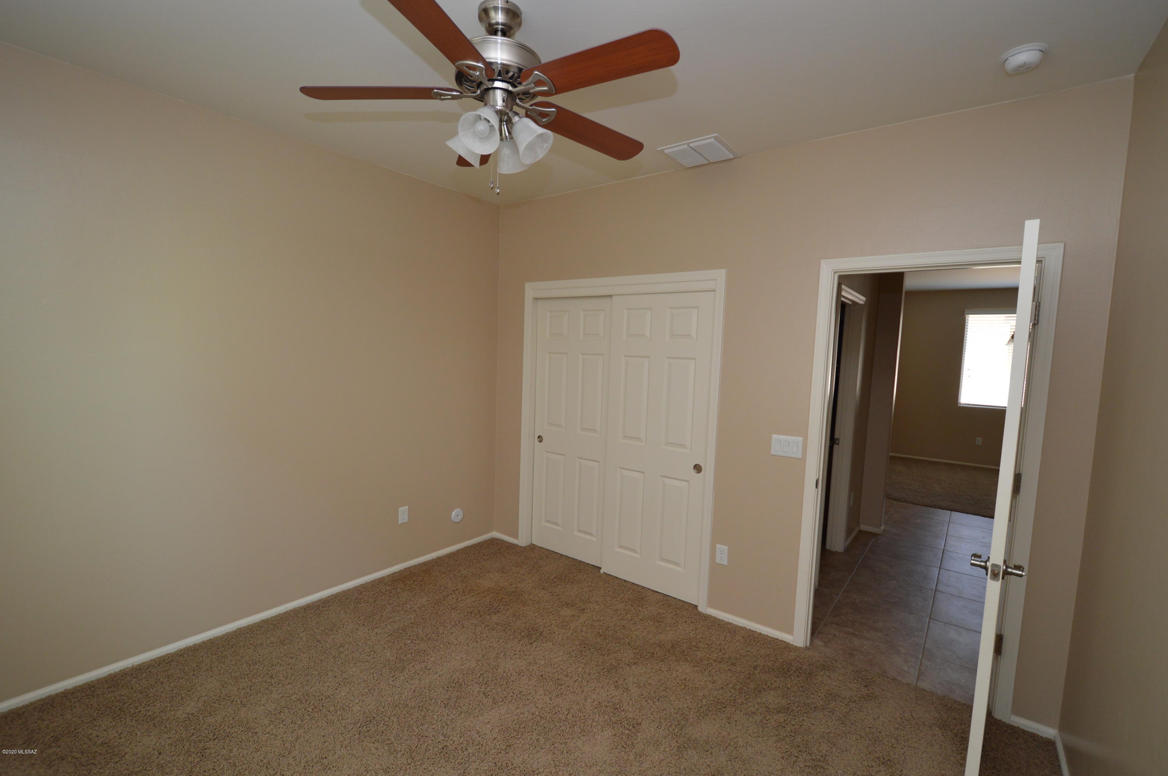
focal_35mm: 15
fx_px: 486
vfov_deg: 77.2
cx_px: 584
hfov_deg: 100.4
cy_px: 388
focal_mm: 10
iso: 400
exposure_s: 1/60
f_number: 4
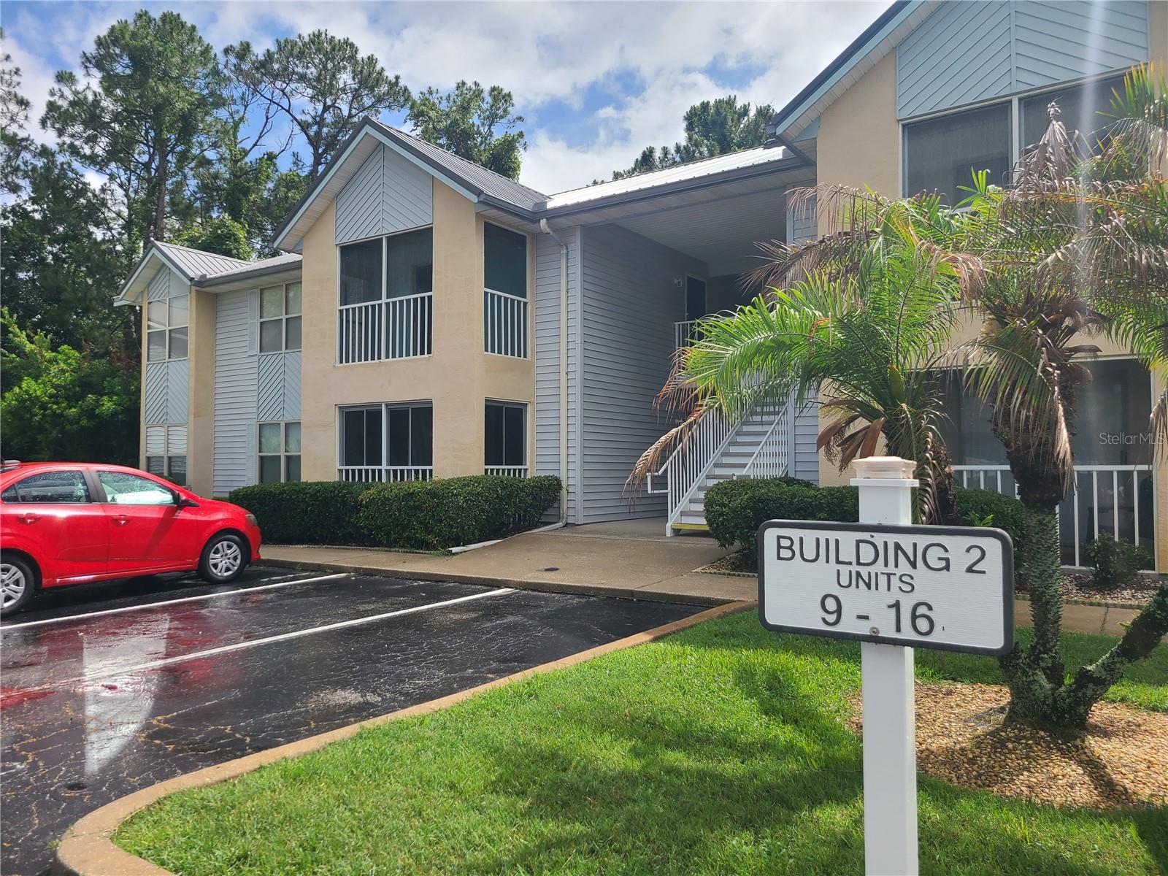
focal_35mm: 26
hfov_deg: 67.3
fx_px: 877
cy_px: 438
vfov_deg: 53.1
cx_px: 584
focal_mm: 5.4
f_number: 1.8
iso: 40
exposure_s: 1/2111
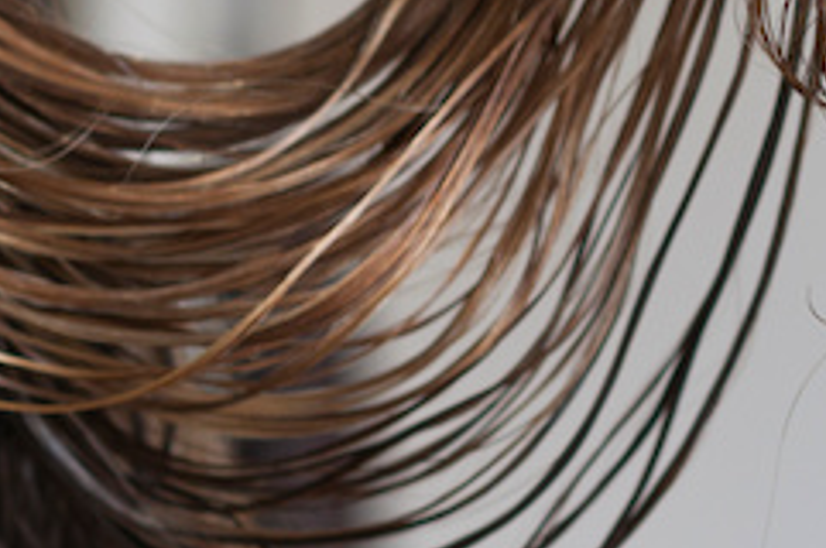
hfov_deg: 6.1
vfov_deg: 4.0
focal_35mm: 338
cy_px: -87
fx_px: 7752
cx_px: 754
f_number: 3.5
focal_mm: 85
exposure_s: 1/15
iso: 200
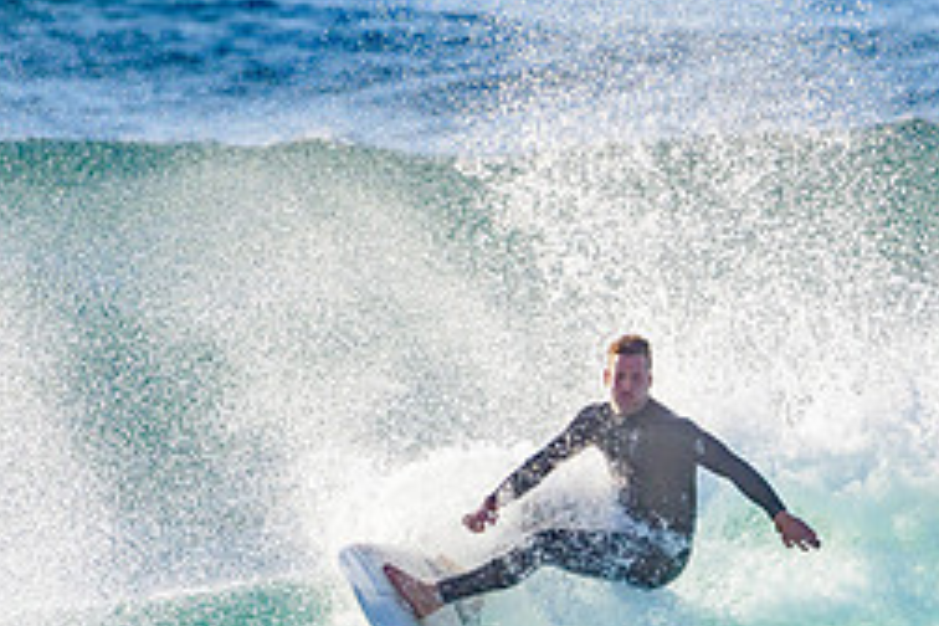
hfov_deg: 1.5
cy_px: 691
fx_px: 36853
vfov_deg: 1.0
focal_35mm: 1413
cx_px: 576
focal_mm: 500
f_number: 5.6
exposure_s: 1/2000
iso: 200
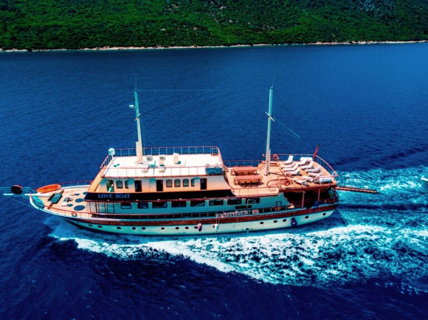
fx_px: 321
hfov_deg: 67.3
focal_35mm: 26
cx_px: 214
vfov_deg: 53.0
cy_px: 160
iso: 100
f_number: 2.2
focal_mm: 4.7
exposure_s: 1/2500
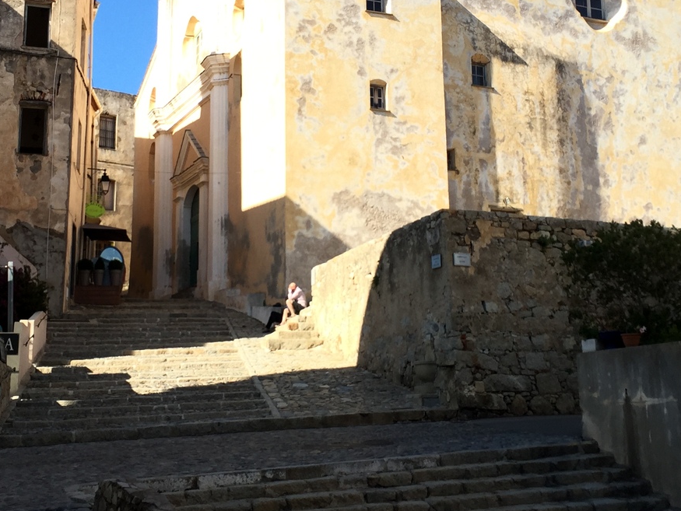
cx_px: 291
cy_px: 185
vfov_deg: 27.4
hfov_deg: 36.1
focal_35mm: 53
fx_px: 1043
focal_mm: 4.15
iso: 32
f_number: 2.2
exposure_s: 1/898
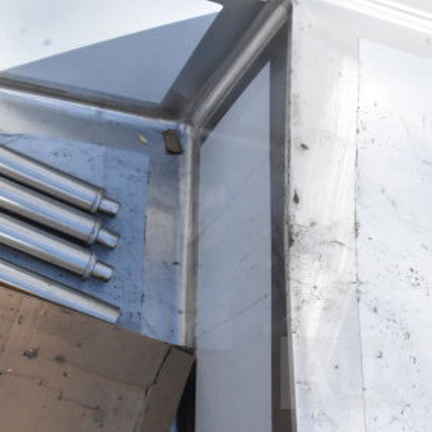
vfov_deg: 28.4
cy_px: 289
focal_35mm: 60
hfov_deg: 26.8
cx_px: 450
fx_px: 847
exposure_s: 1/1600
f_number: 20
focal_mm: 22
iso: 6400
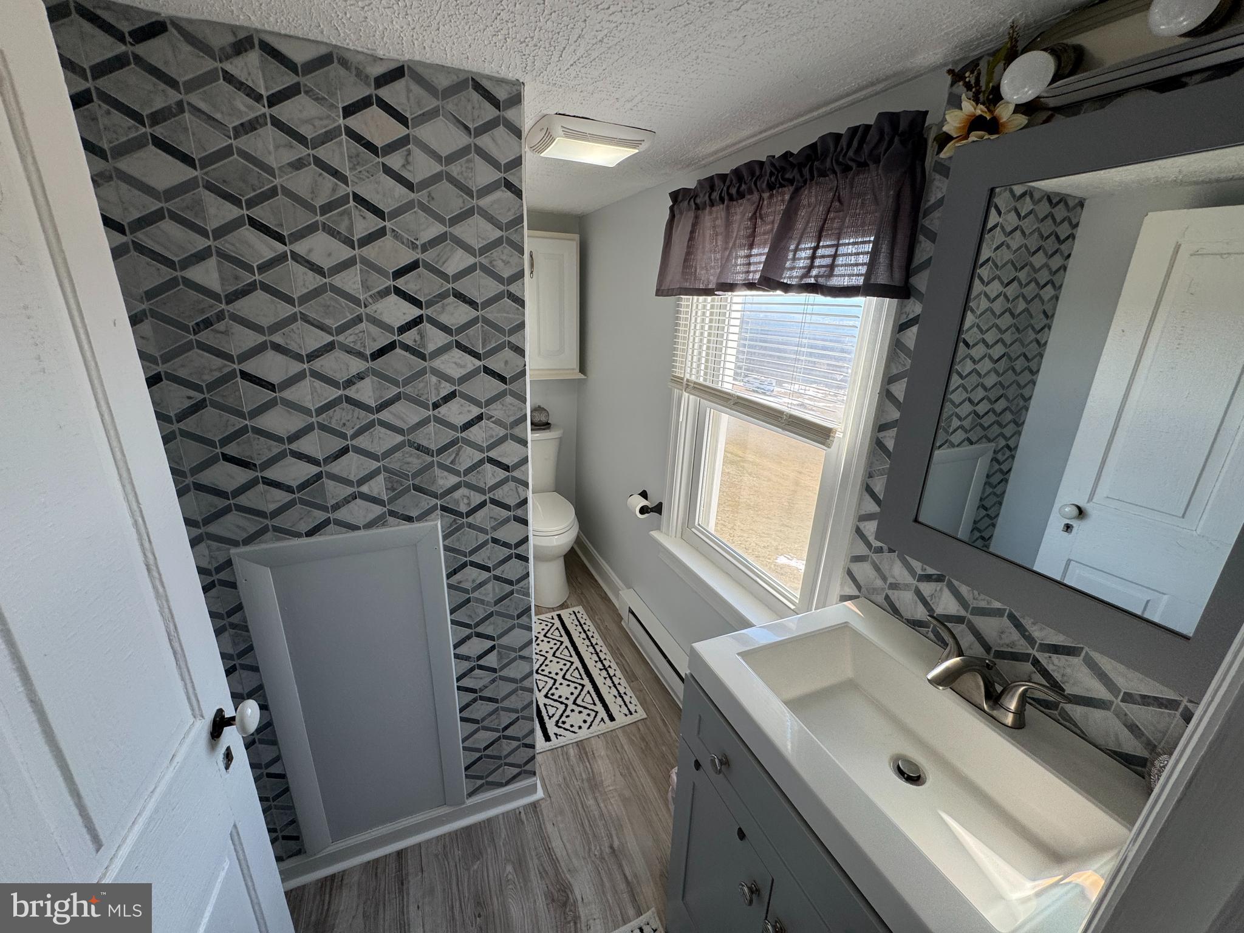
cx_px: 622
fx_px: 503
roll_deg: -3.0
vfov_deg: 85.7
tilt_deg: -19.3
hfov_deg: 102.1
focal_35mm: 14
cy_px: 466
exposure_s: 1/174
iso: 40
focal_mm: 2.22
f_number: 2.2
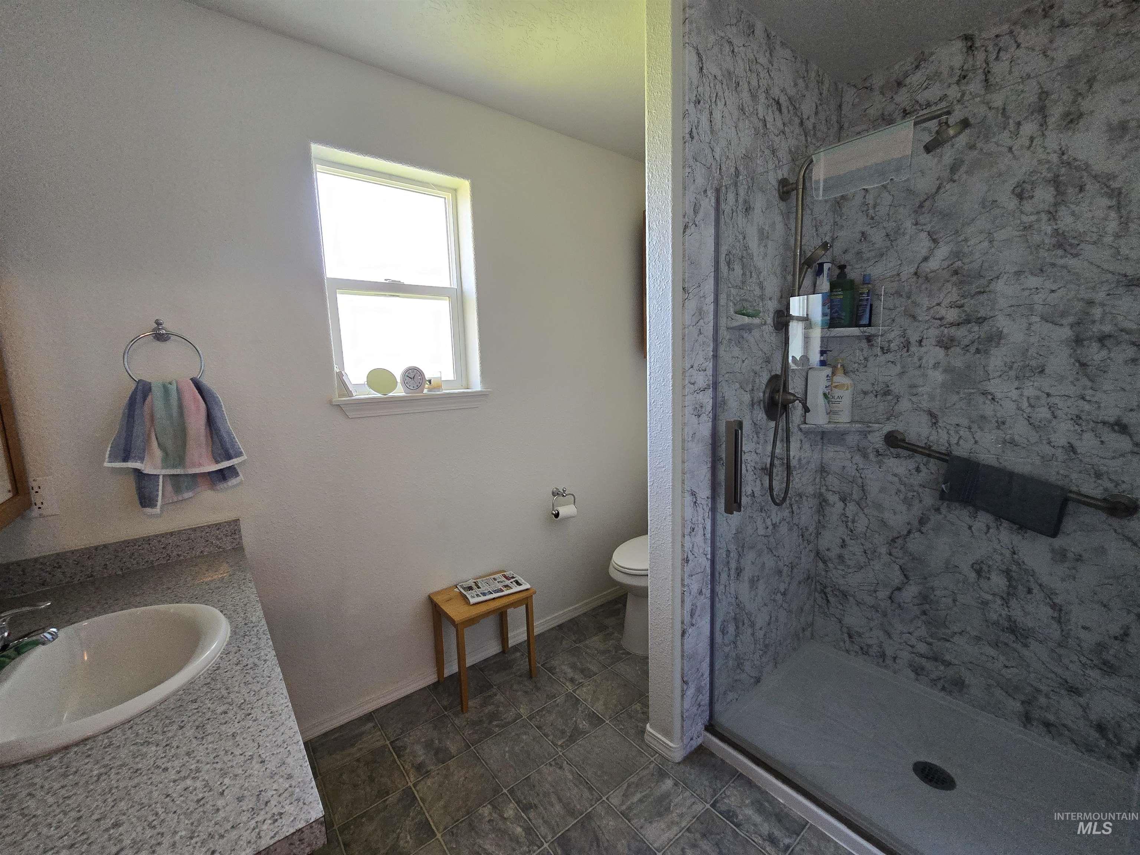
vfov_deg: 89.9
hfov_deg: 106.2
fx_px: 428
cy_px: 428
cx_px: 570
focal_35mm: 13
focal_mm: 2.2
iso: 250
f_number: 2.2
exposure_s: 1/100
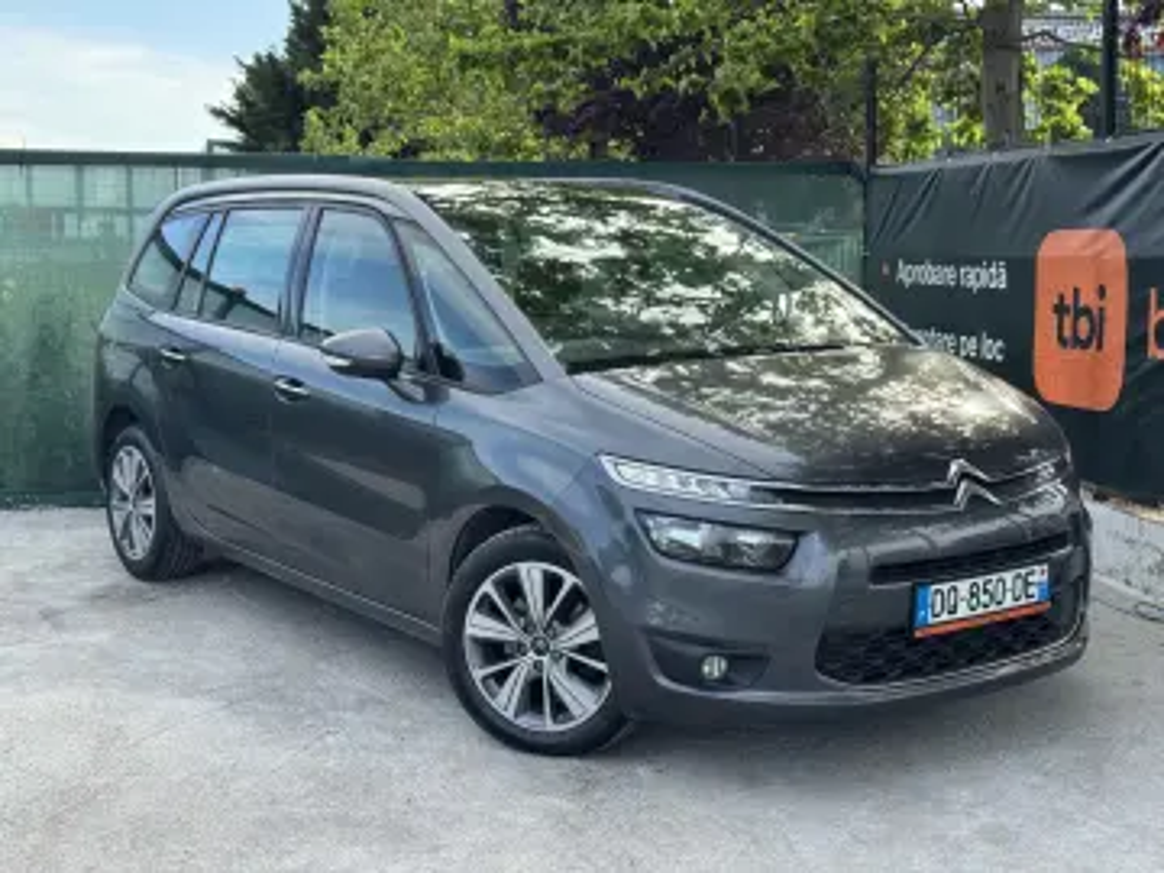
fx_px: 1614
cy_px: 436
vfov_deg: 30.3
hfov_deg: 39.7
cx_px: 582
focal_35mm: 48
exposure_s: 1/822
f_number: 1.78
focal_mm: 6.76
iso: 64
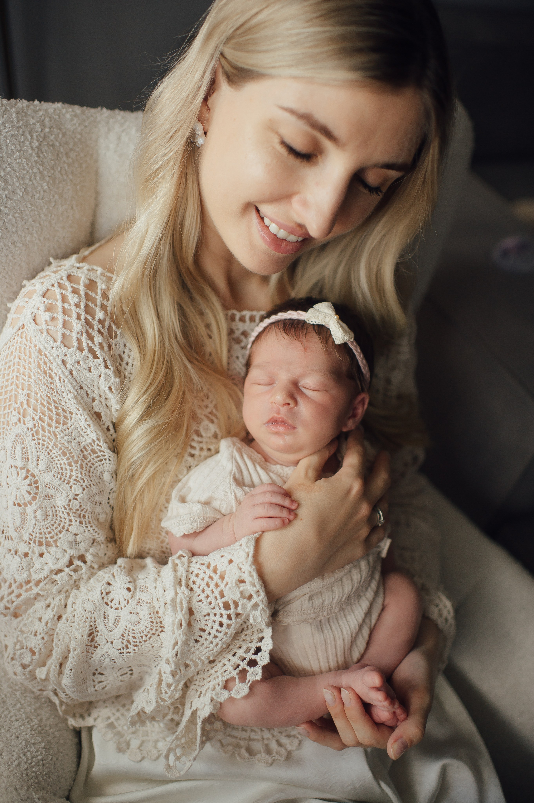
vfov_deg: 54.5
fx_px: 780
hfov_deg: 37.8
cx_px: 267
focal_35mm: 35
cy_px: 402
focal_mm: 35
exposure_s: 1/800
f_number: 2.2
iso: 400
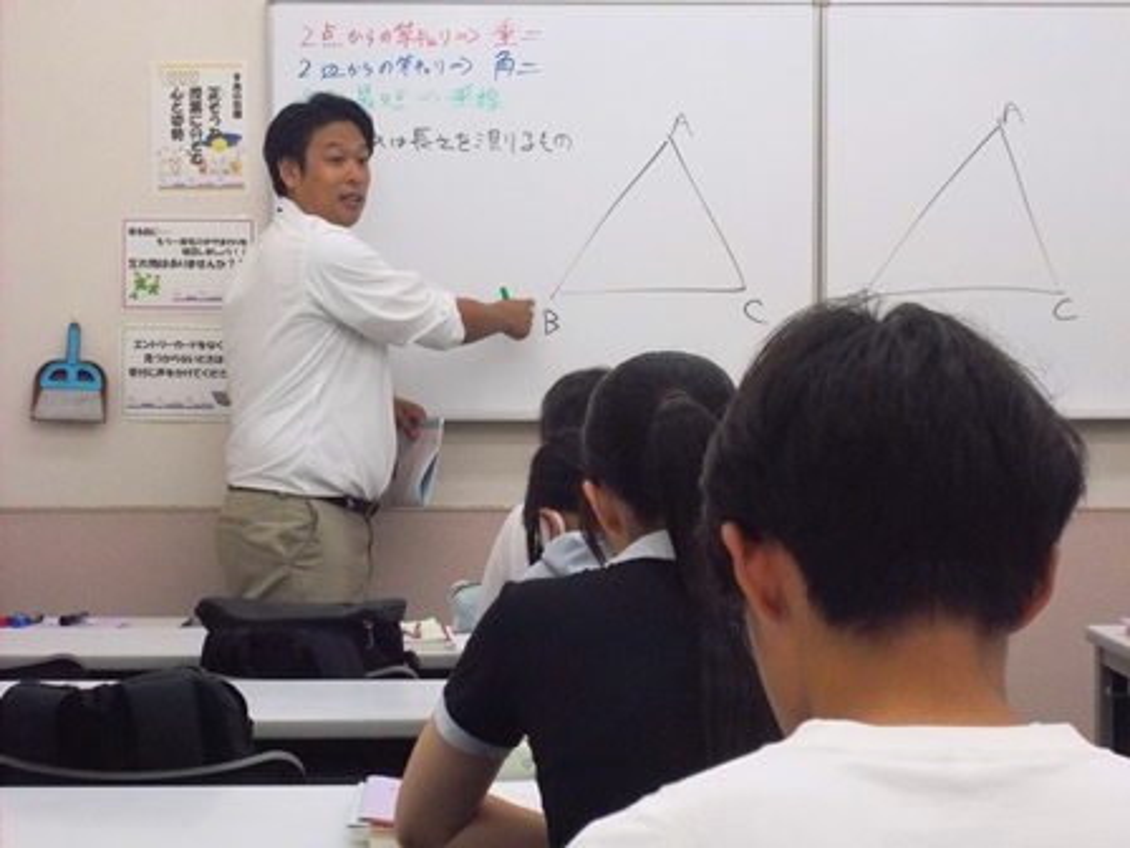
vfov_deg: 17.2
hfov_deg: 22.8
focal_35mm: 86
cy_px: 424
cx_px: 565
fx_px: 2807
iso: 800
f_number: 6.3
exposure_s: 1/125
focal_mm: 15.4
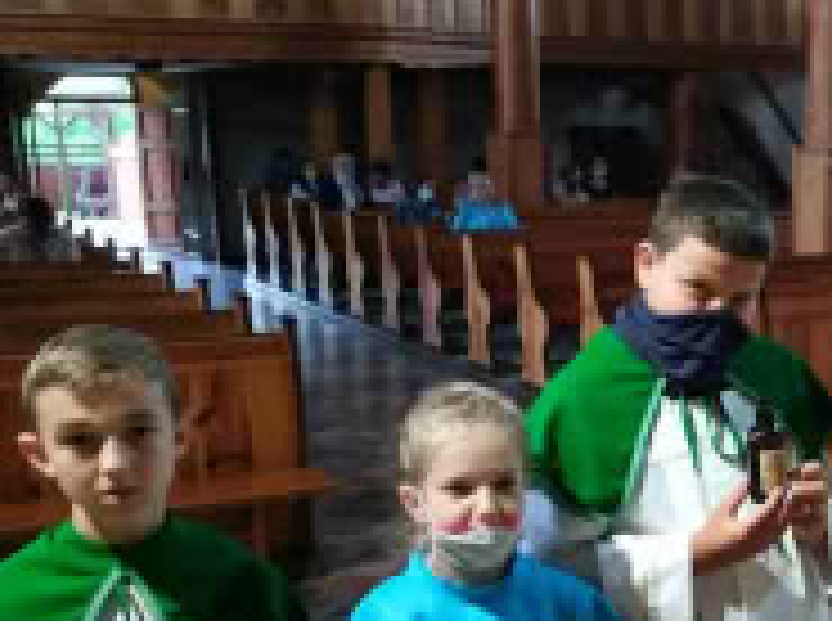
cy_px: 459
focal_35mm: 52
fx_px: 1247
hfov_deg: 33.8
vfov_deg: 27.6
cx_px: 828
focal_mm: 3.94
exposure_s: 1/20
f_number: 1.9
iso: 500
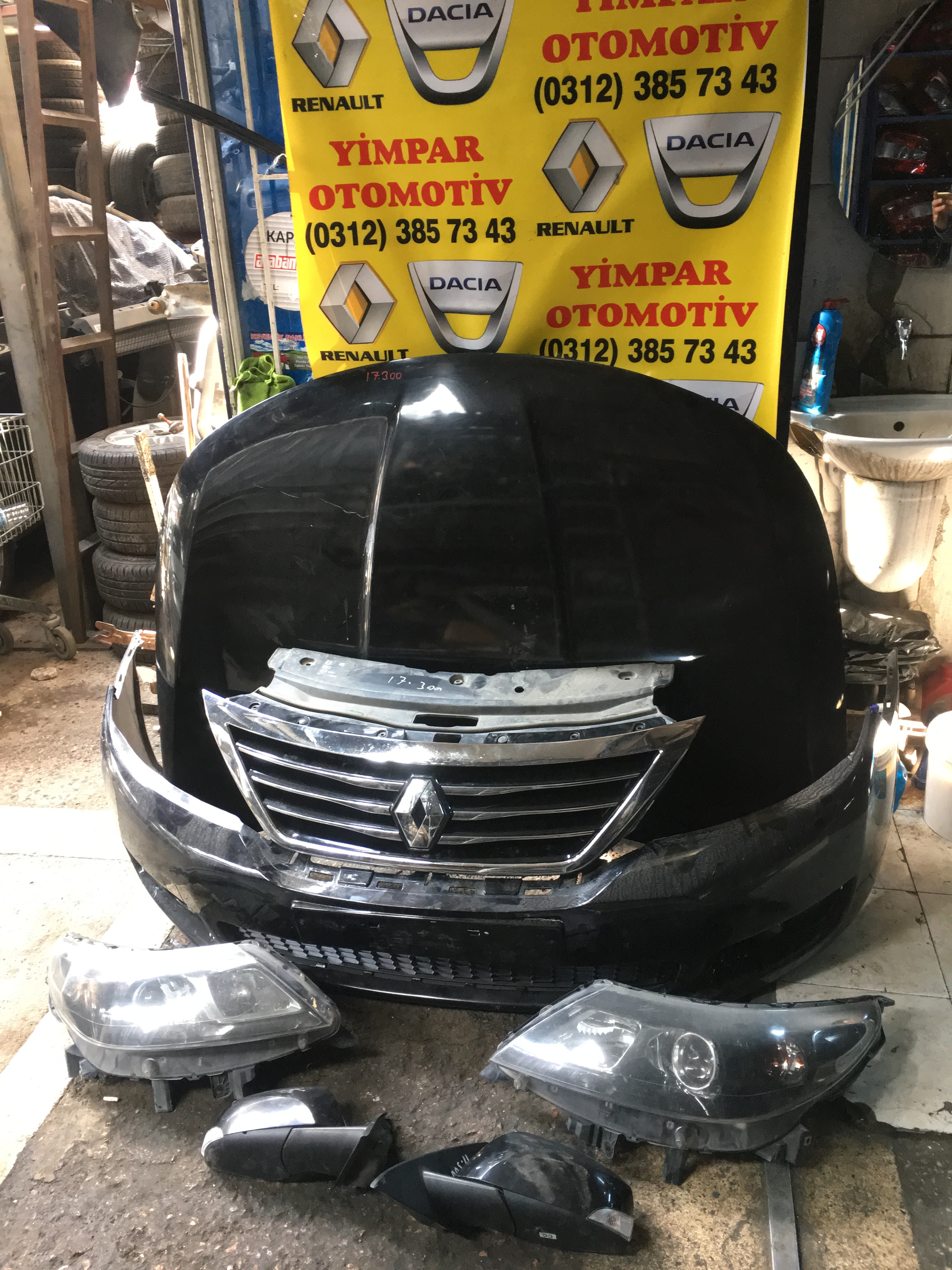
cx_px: 476
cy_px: 635
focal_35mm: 29
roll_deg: +2.0
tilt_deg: -22.1
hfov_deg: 48.2
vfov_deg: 61.7
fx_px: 1063
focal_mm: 4.15
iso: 200
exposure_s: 1/33
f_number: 2.2
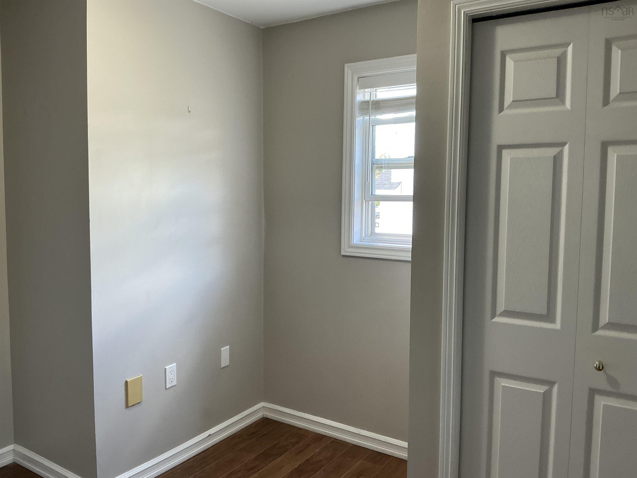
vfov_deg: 49.7
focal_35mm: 28
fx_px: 515
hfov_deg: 63.4
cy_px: 239
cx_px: 318
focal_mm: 3
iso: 125
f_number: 1.8
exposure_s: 1/60
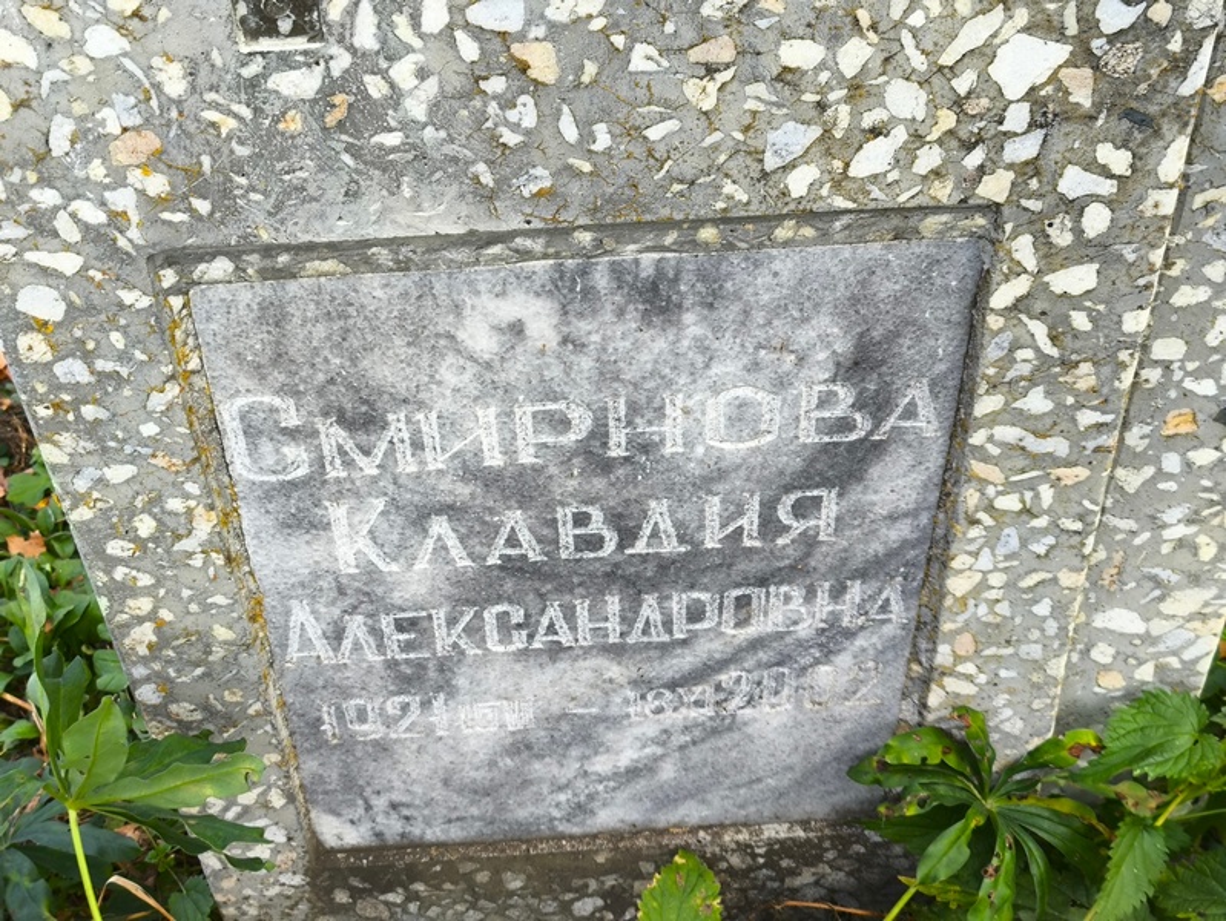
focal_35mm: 50
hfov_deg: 38.2
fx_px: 1772
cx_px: 613
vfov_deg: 29.1
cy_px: 460
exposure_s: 1/122
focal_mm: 4.71
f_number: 1.7
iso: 50
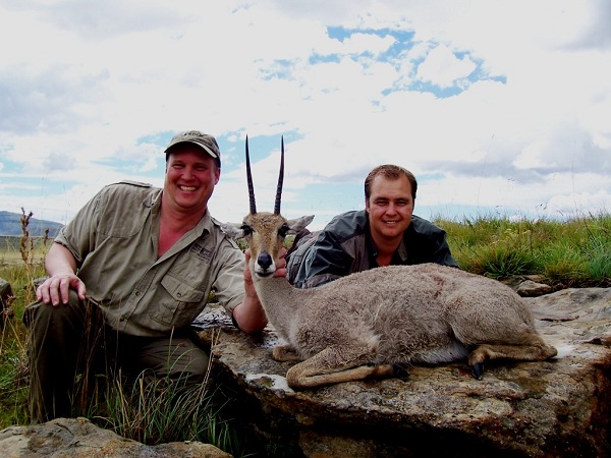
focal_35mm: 34
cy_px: 229
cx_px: 306
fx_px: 600
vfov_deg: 41.8
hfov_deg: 54.0
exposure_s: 1/500
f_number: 5.6
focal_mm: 5.6
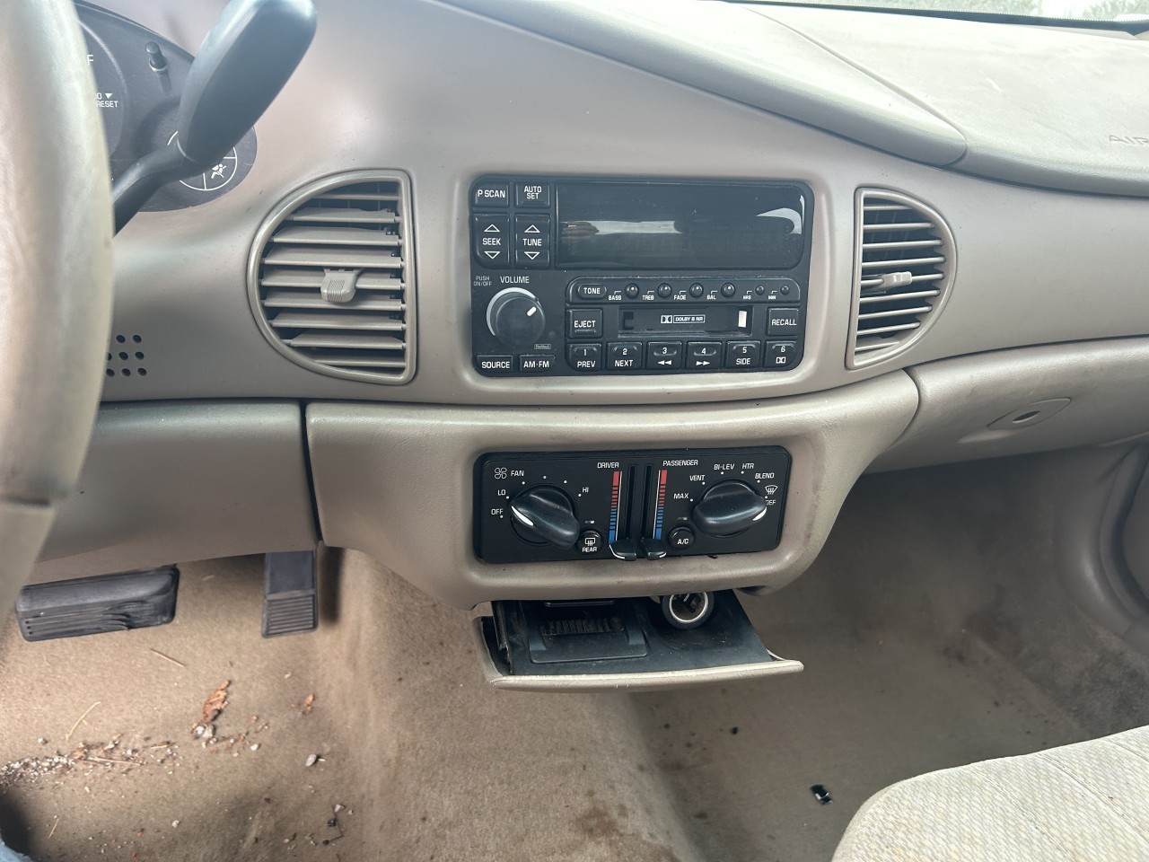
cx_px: 574
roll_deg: -1.6
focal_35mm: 26
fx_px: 863
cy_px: 431
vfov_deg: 53.1
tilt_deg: -23.2
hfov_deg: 67.3
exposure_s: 1/104
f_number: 1.5
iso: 125
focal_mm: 5.7
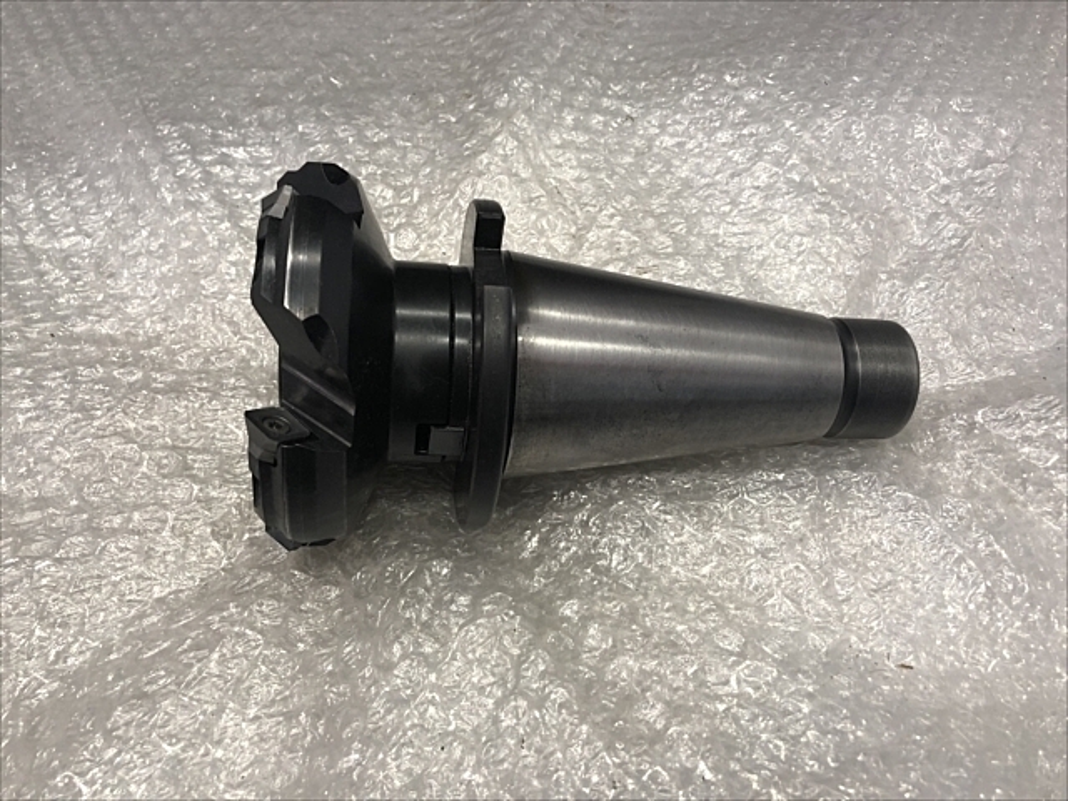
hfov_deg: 63.4
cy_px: 400
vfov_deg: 49.7
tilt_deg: -60.3
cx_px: 534
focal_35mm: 28
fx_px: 864
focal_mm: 3.99
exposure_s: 1/24
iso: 40
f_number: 1.8
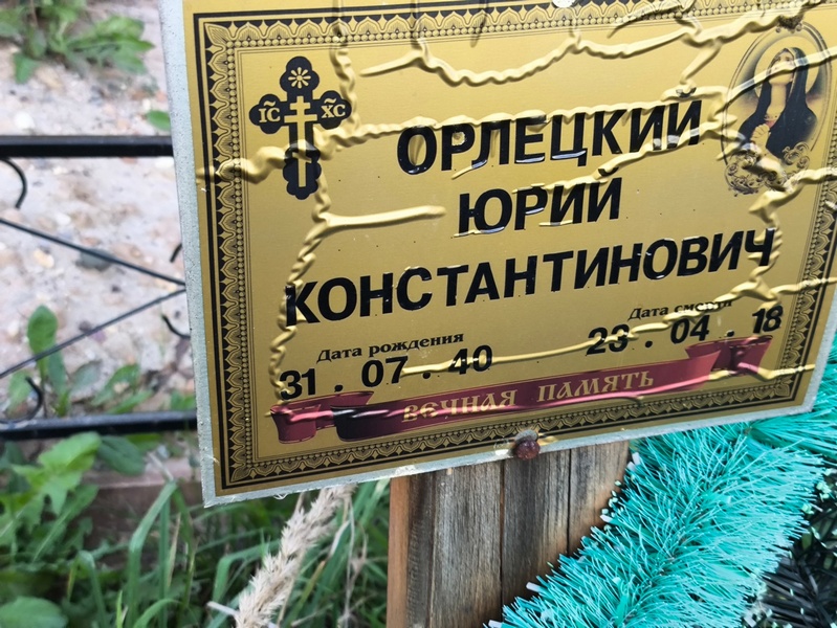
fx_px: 1210
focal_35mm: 50
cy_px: 314
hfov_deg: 38.2
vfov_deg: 29.1
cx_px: 418
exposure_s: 1/120
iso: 100
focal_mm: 4.71
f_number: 1.7
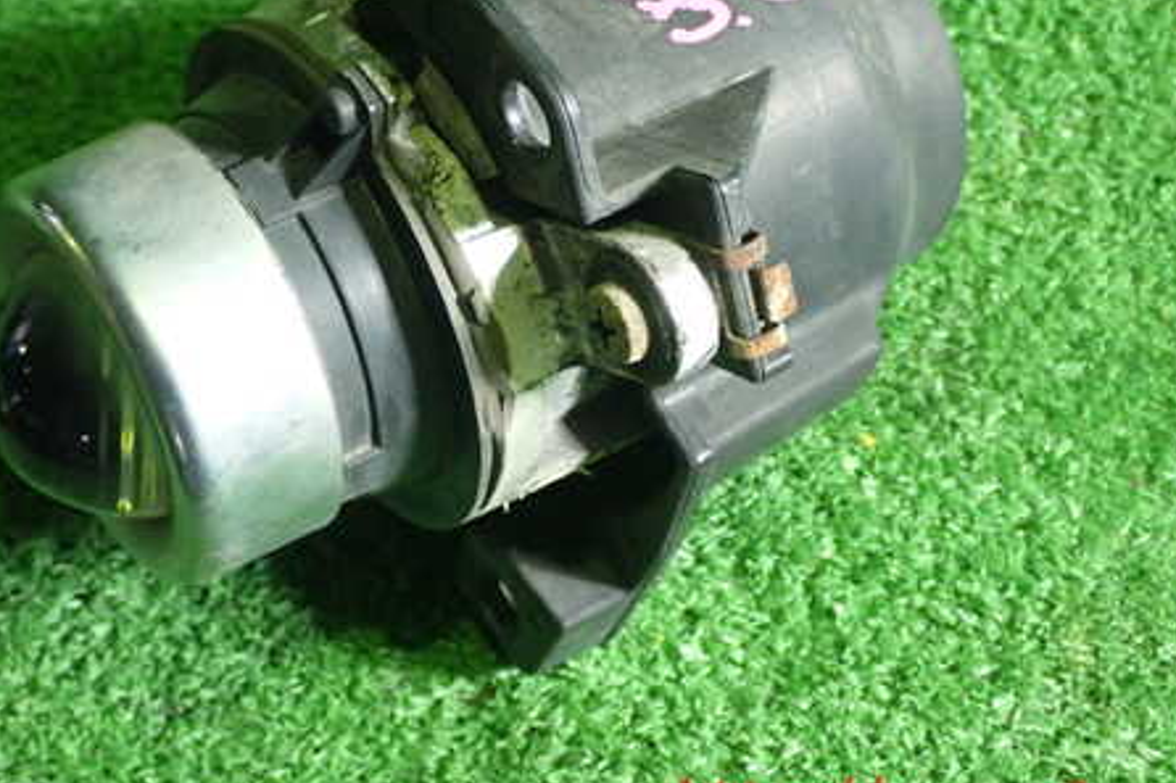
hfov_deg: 28.8
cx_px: 485
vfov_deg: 19.4
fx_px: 2286
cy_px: 245
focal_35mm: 70
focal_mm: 9.01
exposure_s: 1/50
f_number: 3.2
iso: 800
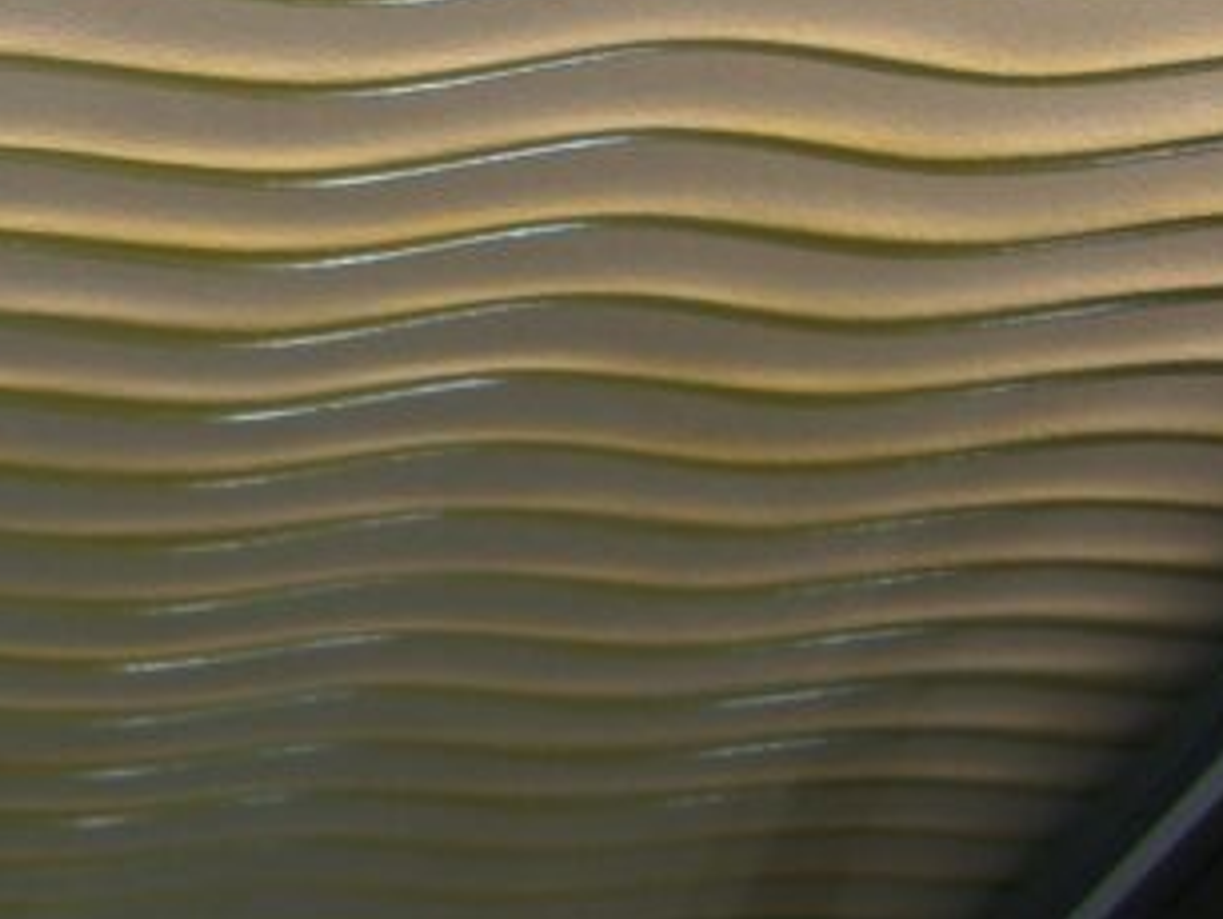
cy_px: 136
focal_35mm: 127
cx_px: -707
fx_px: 4490
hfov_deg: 14.3
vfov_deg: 11.6
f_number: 2.8
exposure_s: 1/250
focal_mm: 7.9
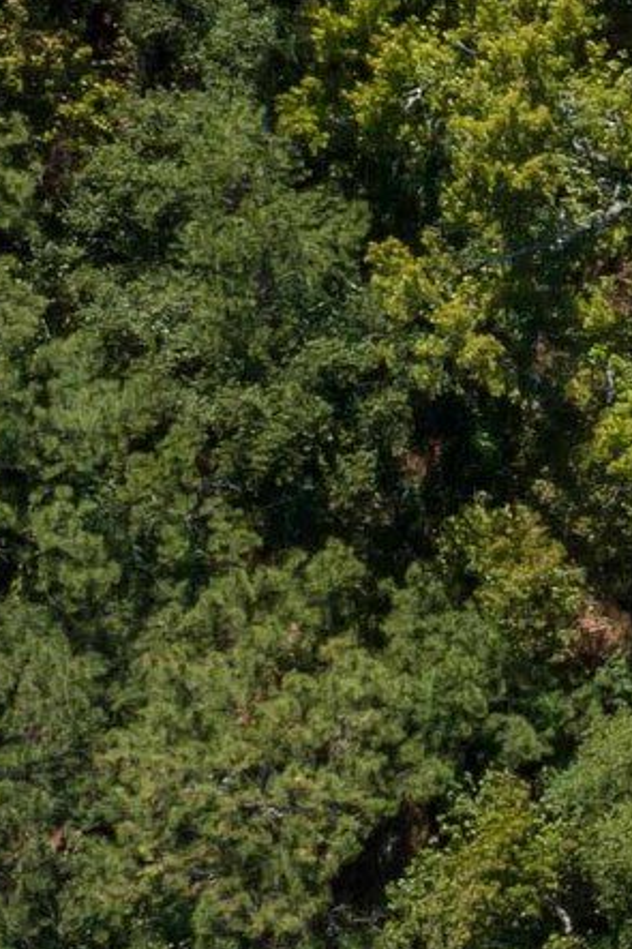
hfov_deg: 7.1
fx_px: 4559
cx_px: 1853
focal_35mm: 173
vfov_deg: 11.9
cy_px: 541
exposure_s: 1/120
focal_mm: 12.29
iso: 100
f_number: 9
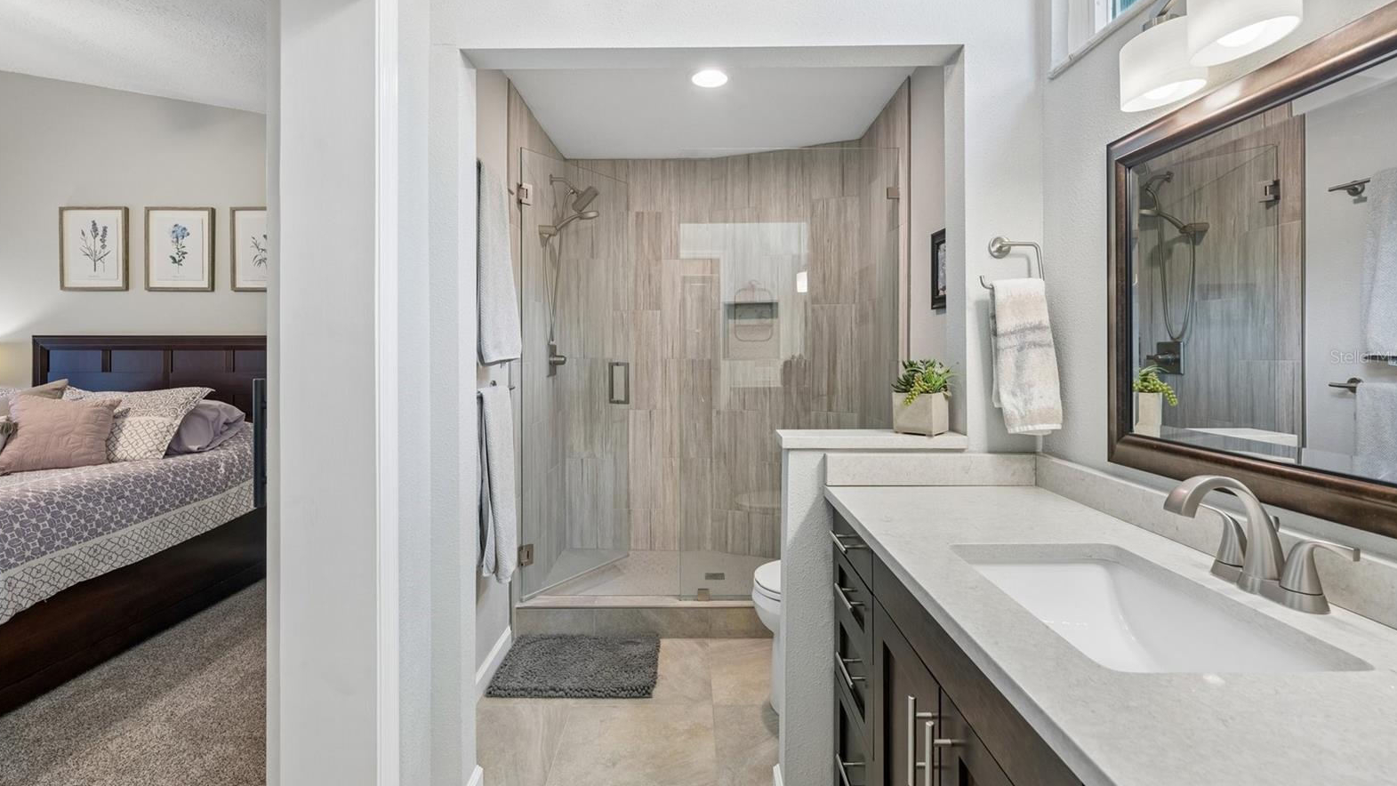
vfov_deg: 67.0
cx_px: 698
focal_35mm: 16
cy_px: 357
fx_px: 593
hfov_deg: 99.4
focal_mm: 15
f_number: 8
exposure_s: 1/40
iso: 800
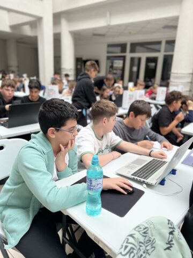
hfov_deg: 53.1
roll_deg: -3.4
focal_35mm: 26
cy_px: 129
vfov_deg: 67.3
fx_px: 193
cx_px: 96
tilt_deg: -18.0
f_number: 1.5
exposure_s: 1/121
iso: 64
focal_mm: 5.7
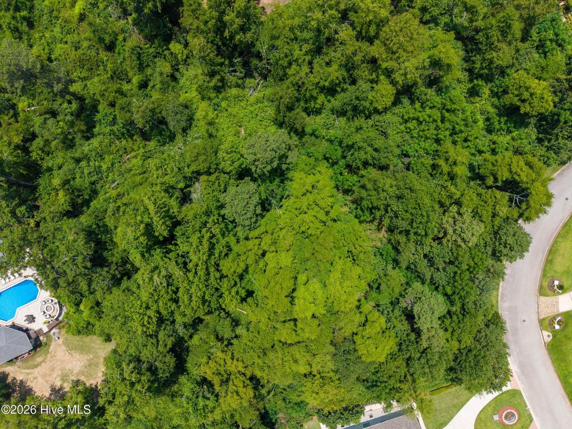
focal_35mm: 24
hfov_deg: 71.6
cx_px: 286
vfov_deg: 56.8
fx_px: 397
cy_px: 214
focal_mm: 8.67
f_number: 1.8
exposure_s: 1/5000
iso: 160
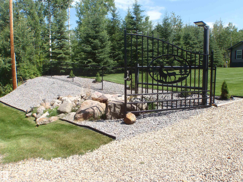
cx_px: 122
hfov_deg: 63.4
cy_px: 91
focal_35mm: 28
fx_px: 197
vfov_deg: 49.7
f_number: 5
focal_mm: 5
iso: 64
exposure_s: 1/200
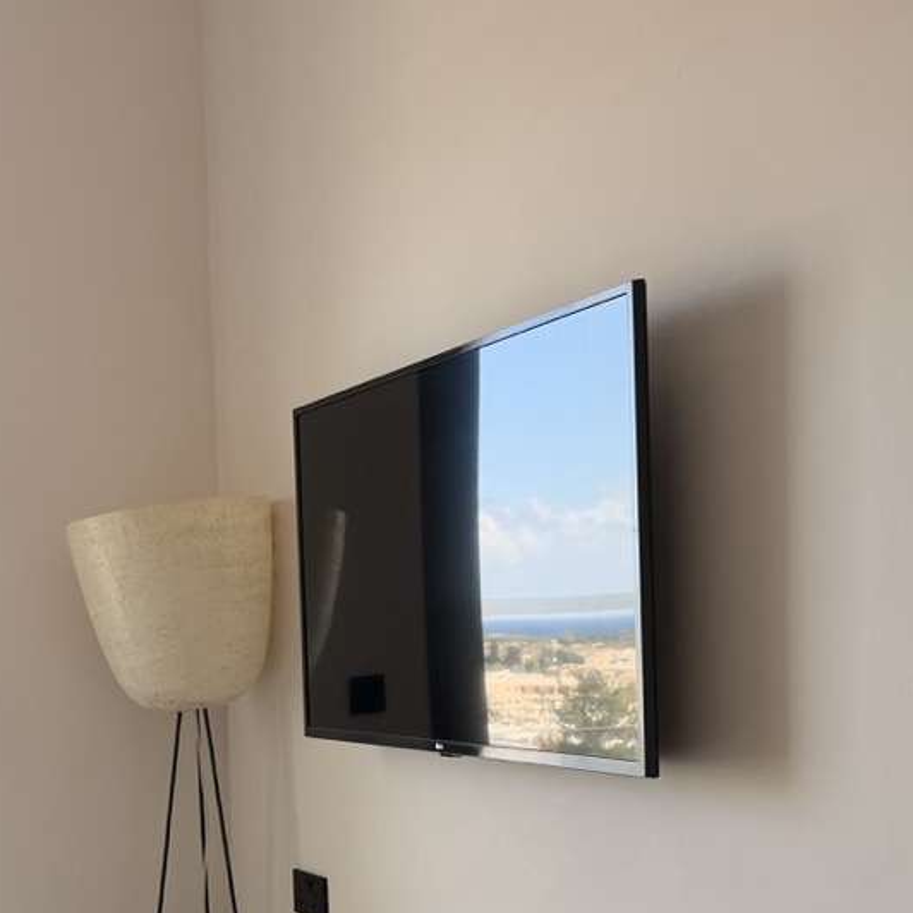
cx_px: 317
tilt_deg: -1.8
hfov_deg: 33.2
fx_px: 1522
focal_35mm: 51
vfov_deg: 32.6
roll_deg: +1.7
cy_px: 710
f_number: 1.78
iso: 100
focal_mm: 6.76
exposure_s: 1/175
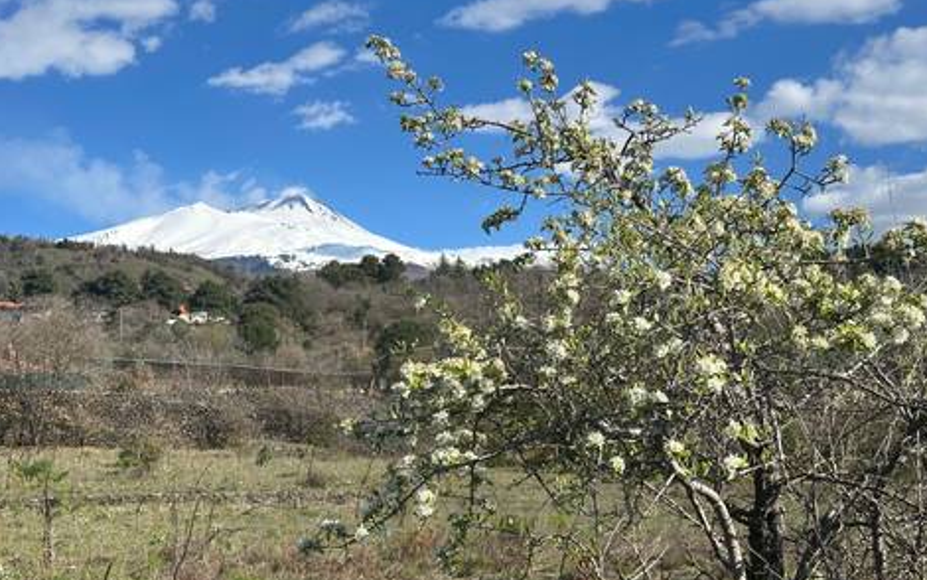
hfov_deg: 38.9
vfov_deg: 24.9
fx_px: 1314
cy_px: 302
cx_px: 464
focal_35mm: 52
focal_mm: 6.86
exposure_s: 1/4566
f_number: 1.78
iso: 64
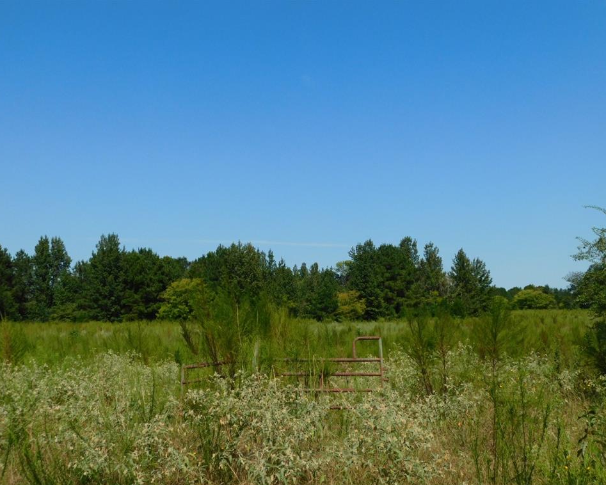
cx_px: 312
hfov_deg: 47.9
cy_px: 245
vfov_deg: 39.2
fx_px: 682
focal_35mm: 38
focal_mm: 6.3
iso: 125
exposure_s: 1/500
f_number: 7
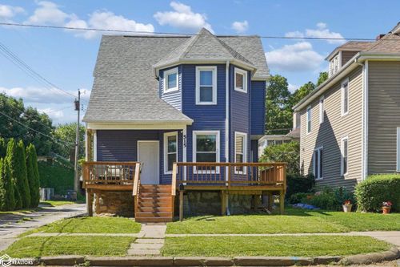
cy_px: 134
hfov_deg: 73.8
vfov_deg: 53.1
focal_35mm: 24
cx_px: 200
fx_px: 267
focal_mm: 16
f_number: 9
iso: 400
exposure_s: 1/500
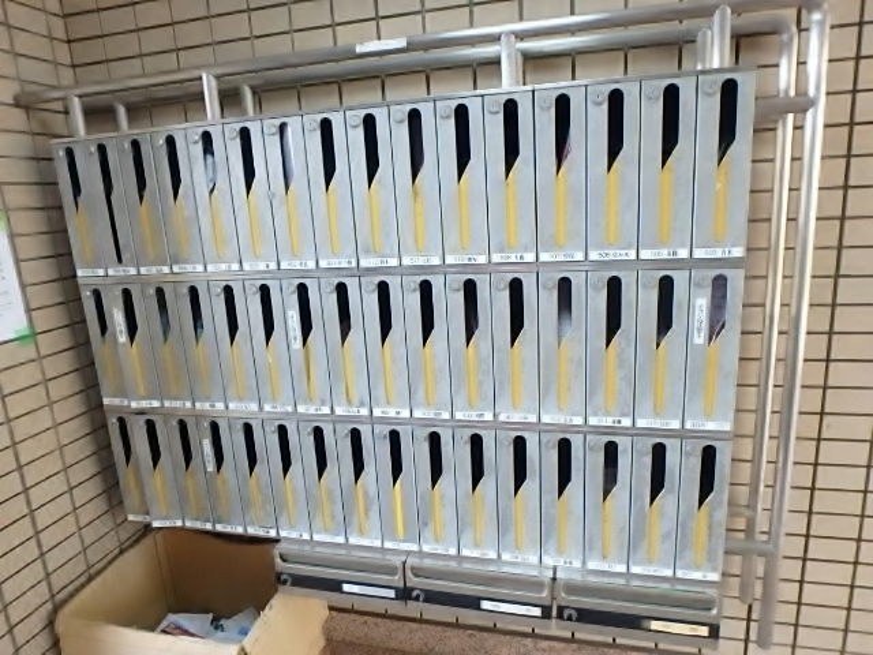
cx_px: 436
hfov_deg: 79.0
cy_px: 328
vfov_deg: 63.4
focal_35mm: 21
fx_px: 530
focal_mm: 3.7
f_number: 3.5
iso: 800
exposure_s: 1/80
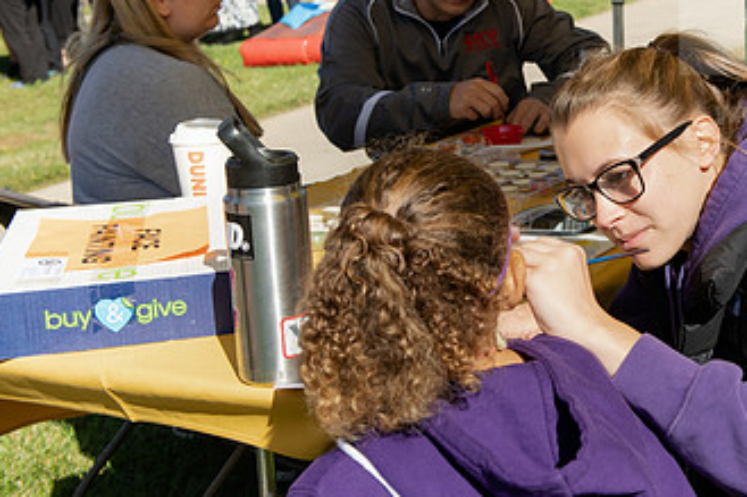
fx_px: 1389
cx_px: 611
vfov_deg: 20.2
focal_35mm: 67
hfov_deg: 29.3
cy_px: 160
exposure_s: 1/1000
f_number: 7.1
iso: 400
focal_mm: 38
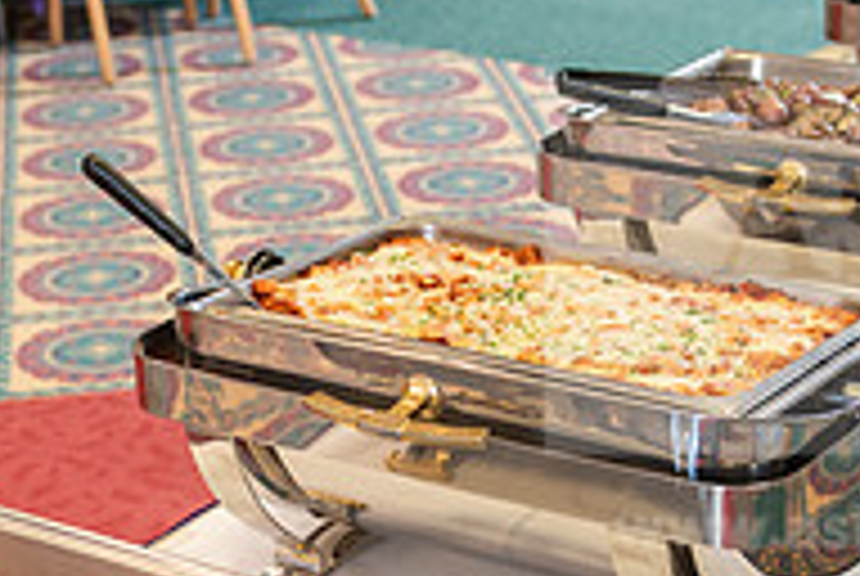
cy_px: 623
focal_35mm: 103
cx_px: 410
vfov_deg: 13.1
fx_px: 2464
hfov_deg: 19.8
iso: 500
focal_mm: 34
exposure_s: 1/80
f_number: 3.2
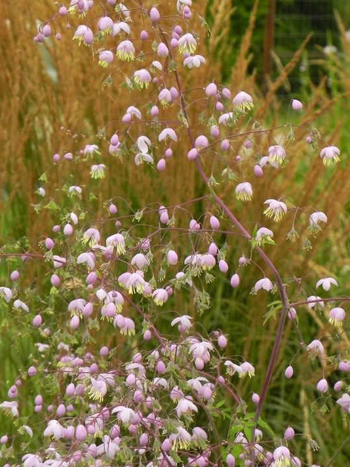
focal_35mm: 118
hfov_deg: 12.6
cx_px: 163
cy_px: 216
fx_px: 1591
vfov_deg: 16.7
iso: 160
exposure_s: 1/200
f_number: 4.5
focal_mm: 18.8
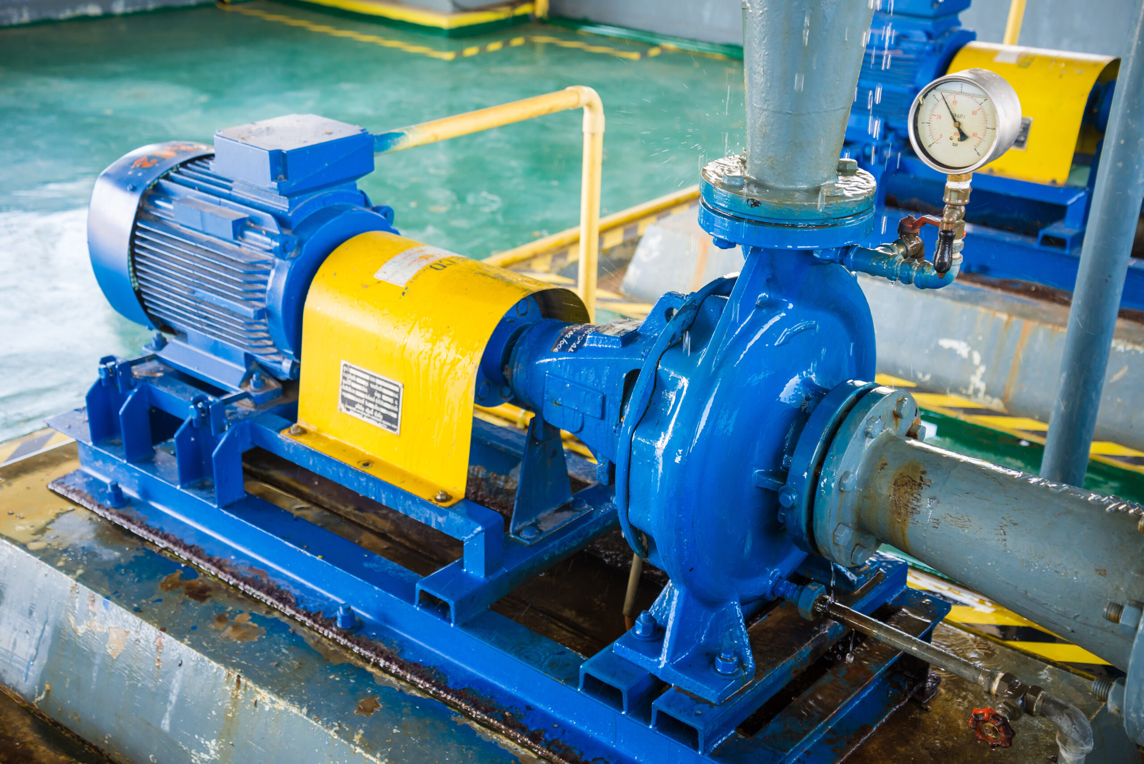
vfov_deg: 29.3
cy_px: 382
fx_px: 1462
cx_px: 572
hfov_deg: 42.7
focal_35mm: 46
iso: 800
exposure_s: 1/125
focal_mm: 46
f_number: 4.5
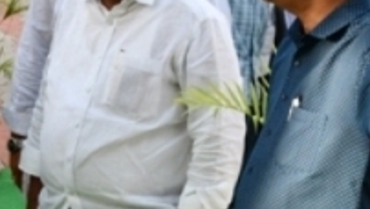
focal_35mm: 169
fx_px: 1659
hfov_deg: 12.4
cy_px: 67
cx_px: -99
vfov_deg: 7.2
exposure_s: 1/250
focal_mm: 34
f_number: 5.6
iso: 320
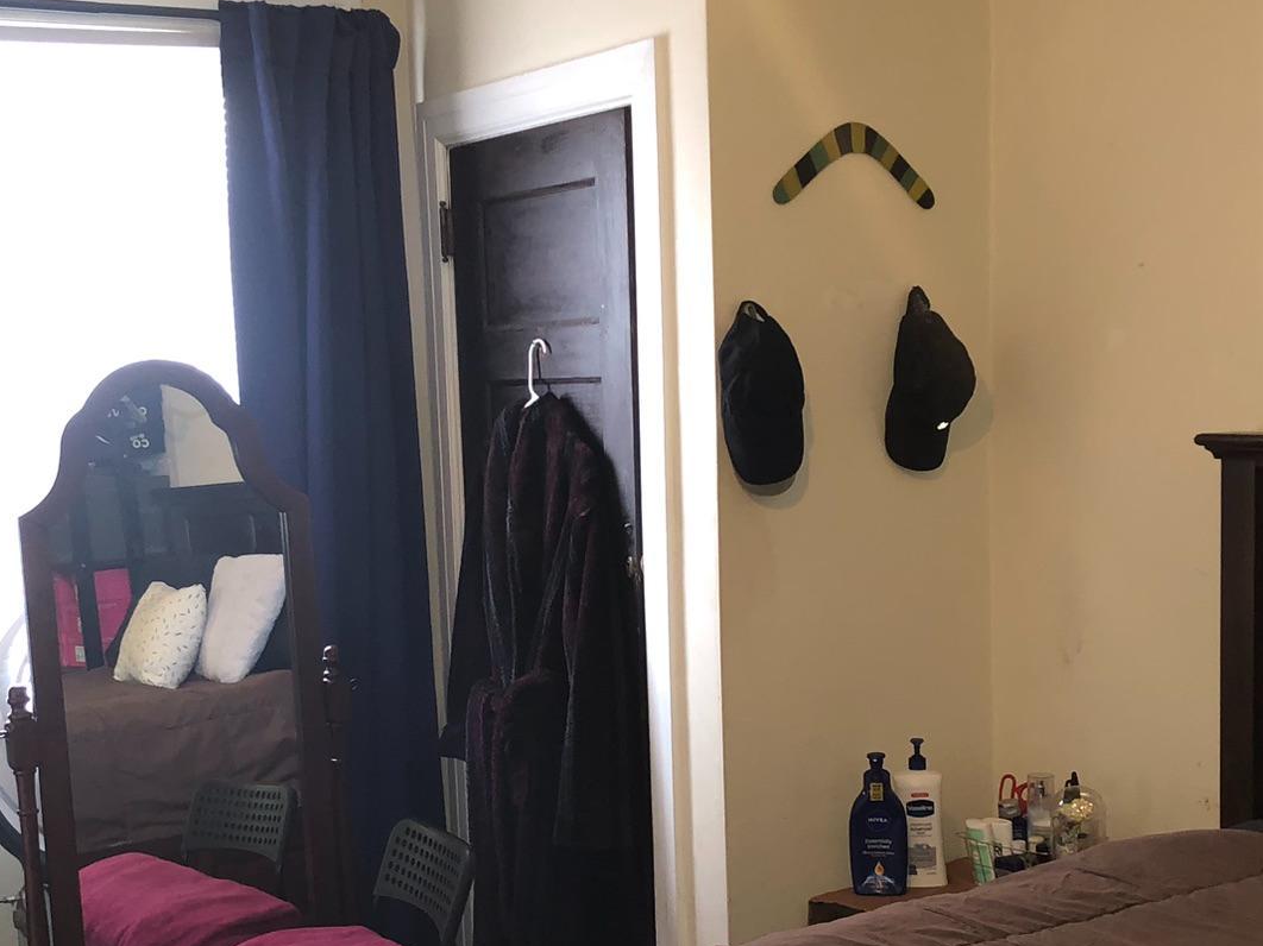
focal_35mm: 54
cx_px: 618
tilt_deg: -7.5
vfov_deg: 26.9
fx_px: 1970
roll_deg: +1.9
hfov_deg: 35.5
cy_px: 608
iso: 80
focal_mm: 4
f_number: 1.8
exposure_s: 1/12
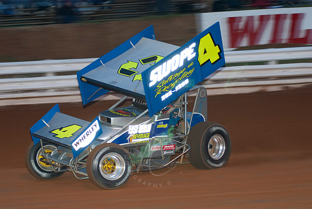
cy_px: 104
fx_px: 1236
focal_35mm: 142
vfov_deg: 9.7
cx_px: 156
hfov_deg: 14.4
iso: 250
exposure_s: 1/250
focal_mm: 95
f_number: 3.2
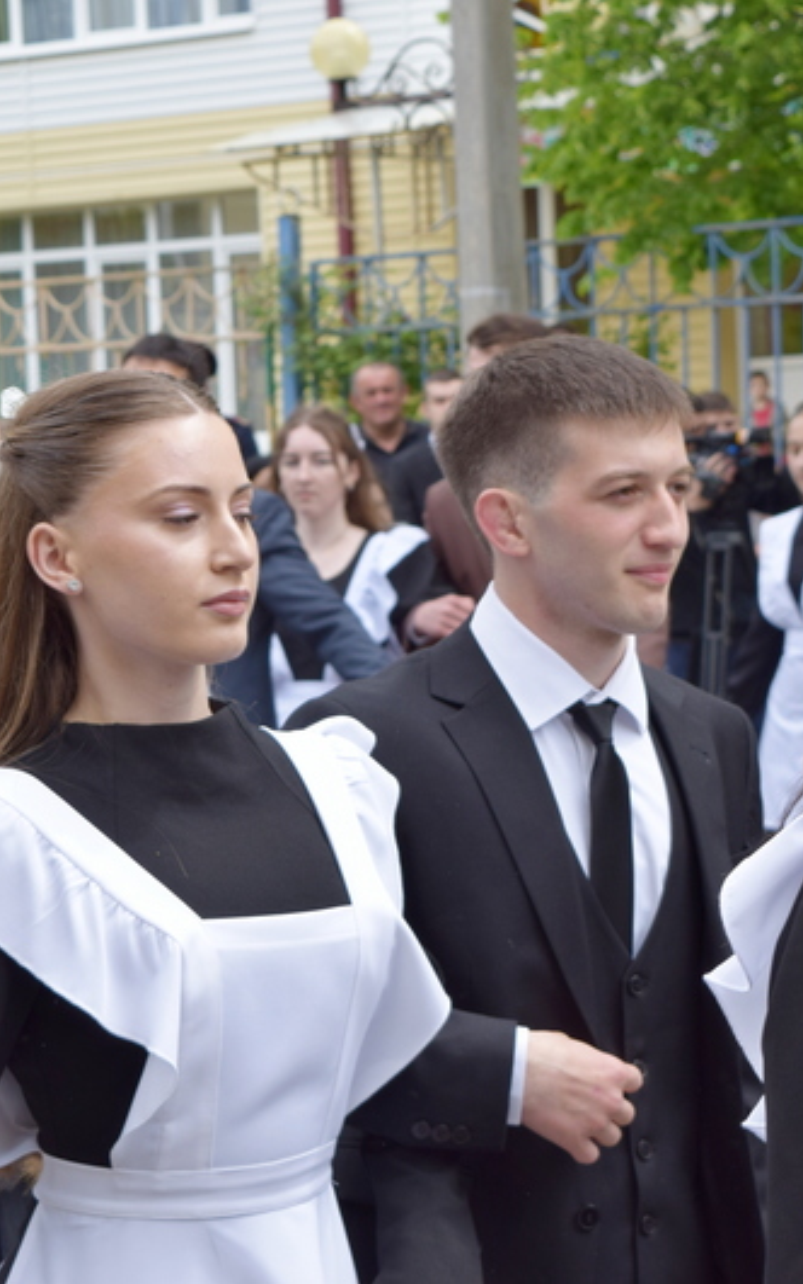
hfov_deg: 10.3
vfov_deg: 16.5
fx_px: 4438
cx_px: 421
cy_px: 642
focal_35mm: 127
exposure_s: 1/320
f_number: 9
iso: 200
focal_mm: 55
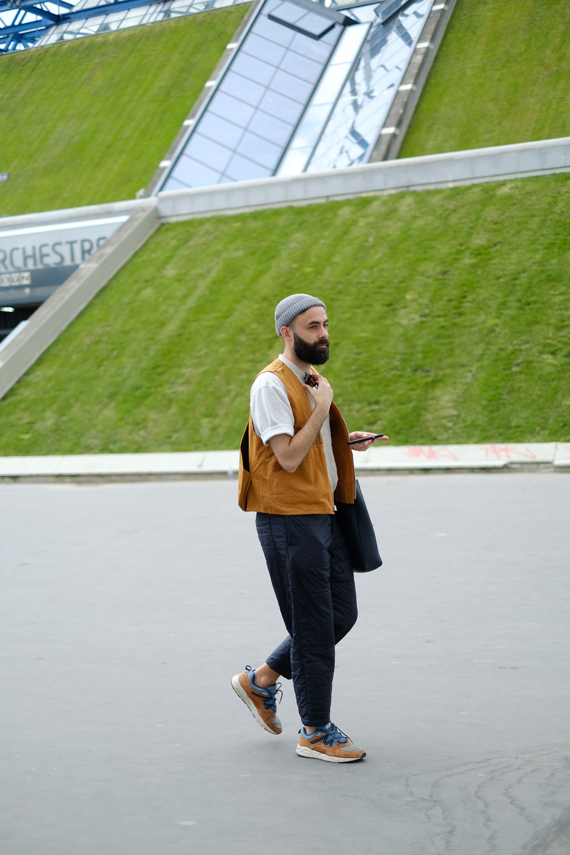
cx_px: 285
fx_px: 1259
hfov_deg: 25.5
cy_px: 428
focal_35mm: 53
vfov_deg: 37.5
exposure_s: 1/2000
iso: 200
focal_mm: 35
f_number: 1.4
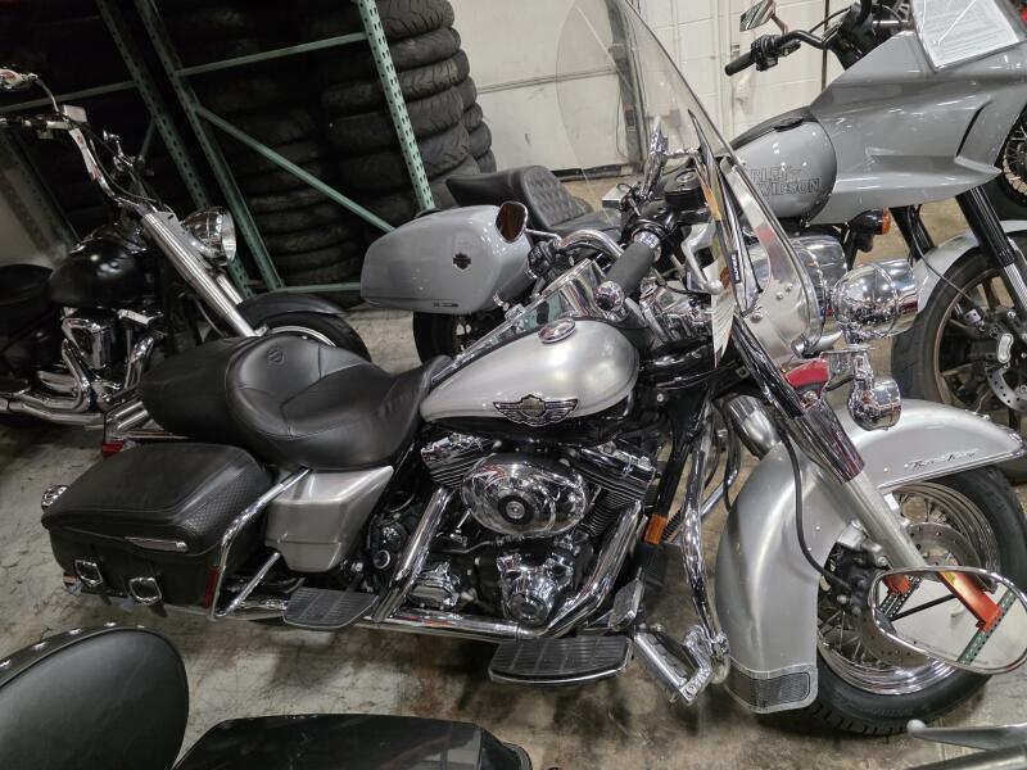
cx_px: 514
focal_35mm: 23
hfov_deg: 73.9
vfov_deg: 58.9
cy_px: 385
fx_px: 682
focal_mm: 6.3
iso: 1250
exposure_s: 1/120
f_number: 1.7
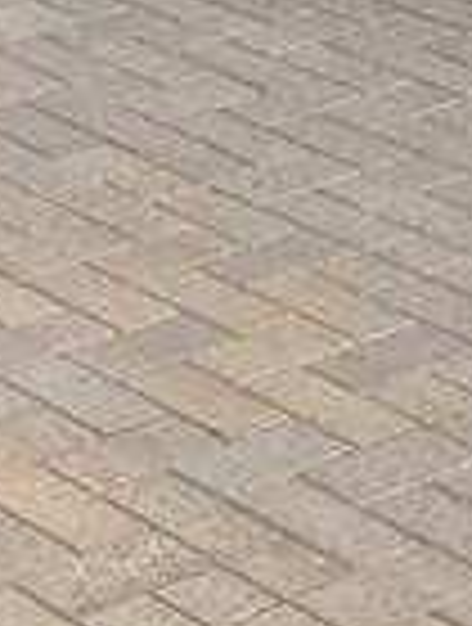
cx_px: -252
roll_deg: +1.3
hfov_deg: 7.7
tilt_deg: -13.4
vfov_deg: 10.1
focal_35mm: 191
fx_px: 3457
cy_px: -248
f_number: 1.8
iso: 32
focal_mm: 4.25
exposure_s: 1/3731
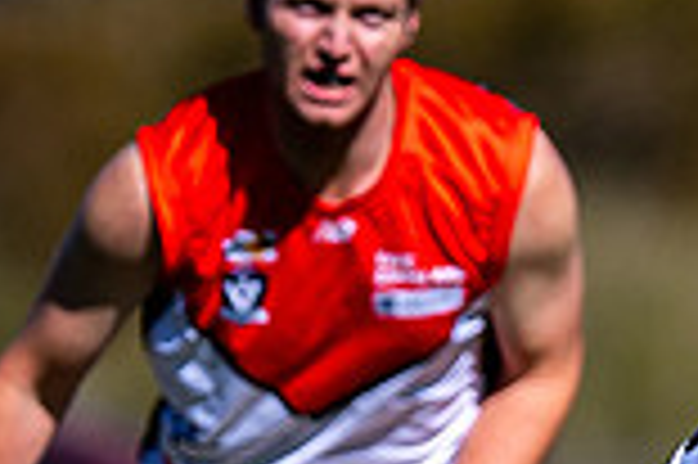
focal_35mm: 3470
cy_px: 396
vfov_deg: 0.4
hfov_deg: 0.6
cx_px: 1140
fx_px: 67207
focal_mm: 500
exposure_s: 1/2000
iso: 140
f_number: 4
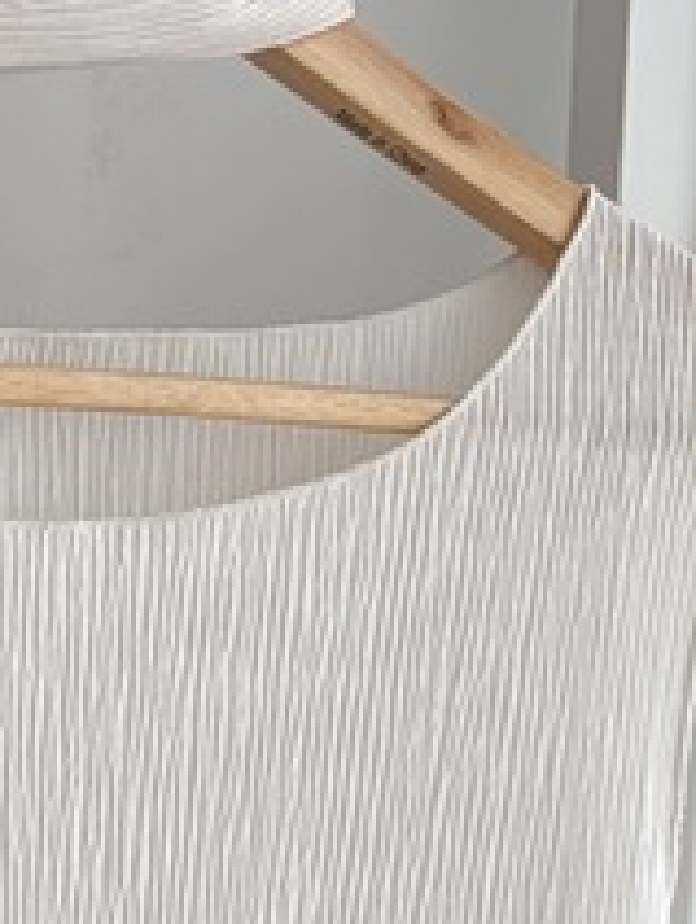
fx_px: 3287
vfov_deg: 15.4
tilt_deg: -6.4
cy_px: 1125
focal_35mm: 123
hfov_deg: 11.1
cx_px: -613
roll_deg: -0.6
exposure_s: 1/122
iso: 100
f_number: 1.6
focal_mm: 5.96
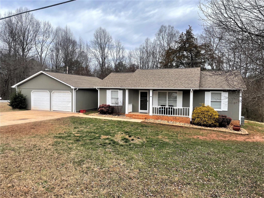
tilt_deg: -3.2
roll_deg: -0.4
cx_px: 132
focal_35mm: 26
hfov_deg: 67.3
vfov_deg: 53.1
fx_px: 198
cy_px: 99
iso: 32
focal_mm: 4.2
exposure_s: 1/2174
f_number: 1.6
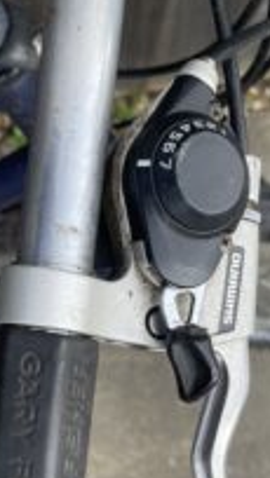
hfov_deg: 24.0
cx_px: 113
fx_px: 635
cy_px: 408
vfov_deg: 39.1
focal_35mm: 50
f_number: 1.6
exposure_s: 1/578
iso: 32
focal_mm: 4.2
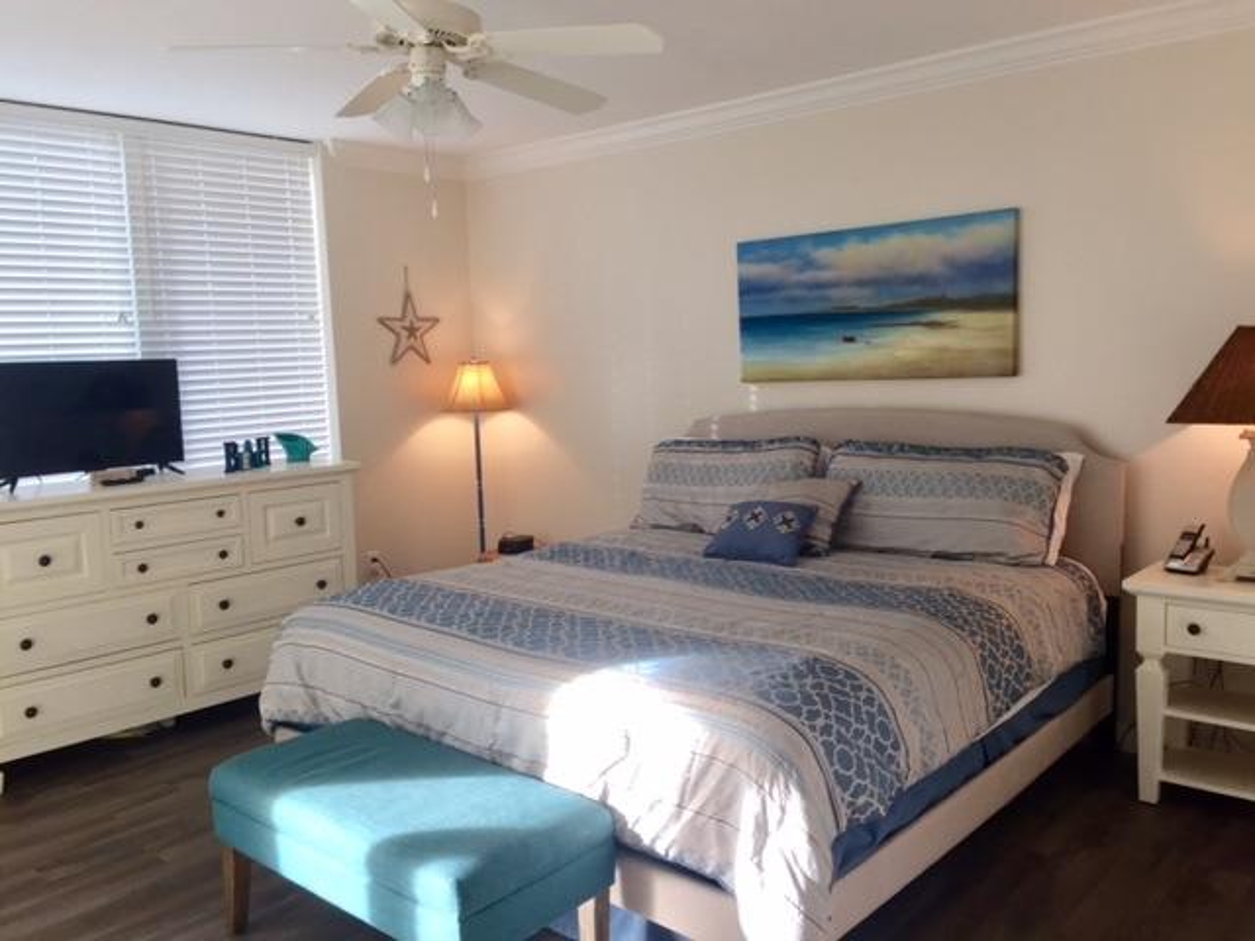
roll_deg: +0.1
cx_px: 628
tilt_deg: -8.5
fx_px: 1051
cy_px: 470
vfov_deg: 48.2
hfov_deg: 61.7
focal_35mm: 29
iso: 32
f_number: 2.2
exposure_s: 1/60
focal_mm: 4.15
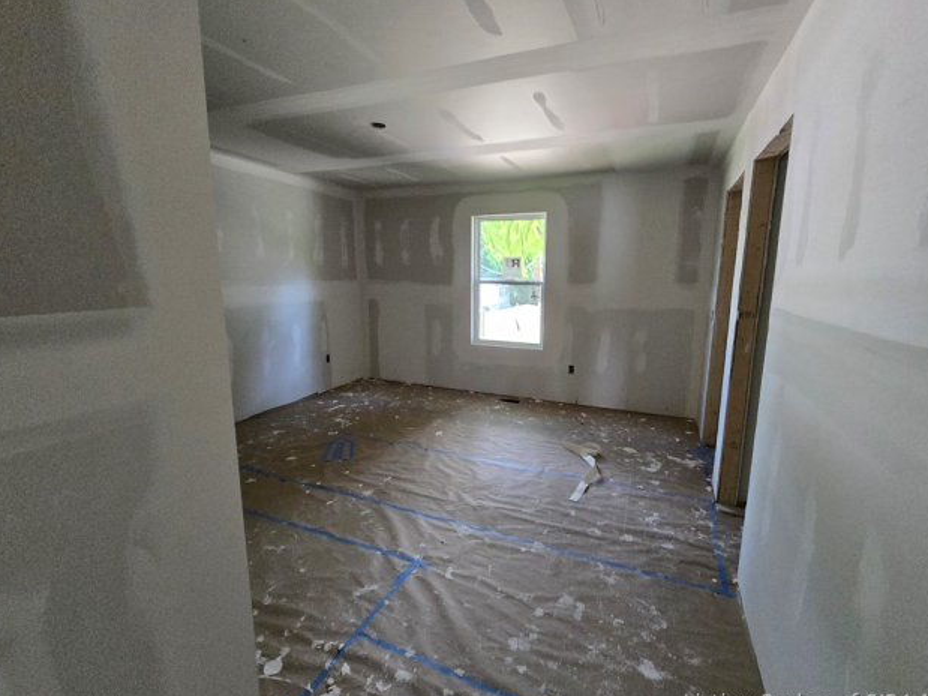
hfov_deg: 102.0
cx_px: 491
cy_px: 344
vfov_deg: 85.7
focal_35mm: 14
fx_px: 375
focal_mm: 2.2
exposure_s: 1/60
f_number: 2.2
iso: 800
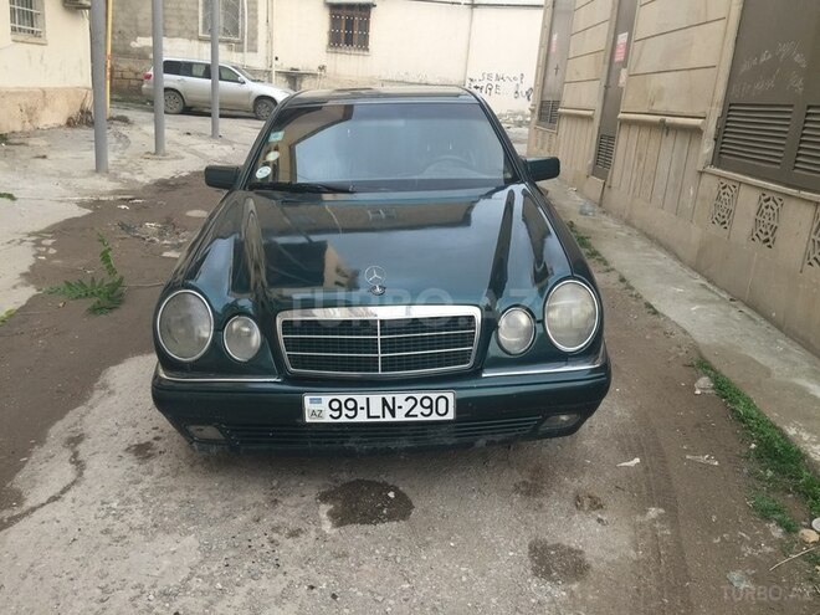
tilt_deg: -15.4
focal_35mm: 29
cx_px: 410
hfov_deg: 61.7
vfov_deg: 48.2
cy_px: 308
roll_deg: -5.3
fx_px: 687
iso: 32
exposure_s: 1/33
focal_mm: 4.15
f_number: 2.2
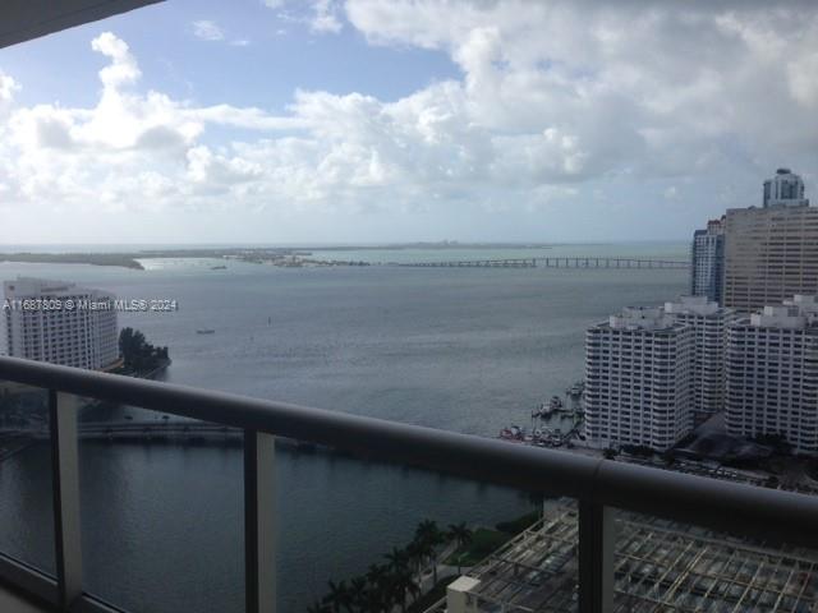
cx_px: 409
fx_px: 780
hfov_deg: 55.4
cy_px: 306
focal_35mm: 33
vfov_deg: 42.9
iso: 50
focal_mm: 4.12
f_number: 2.4
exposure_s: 1/2463
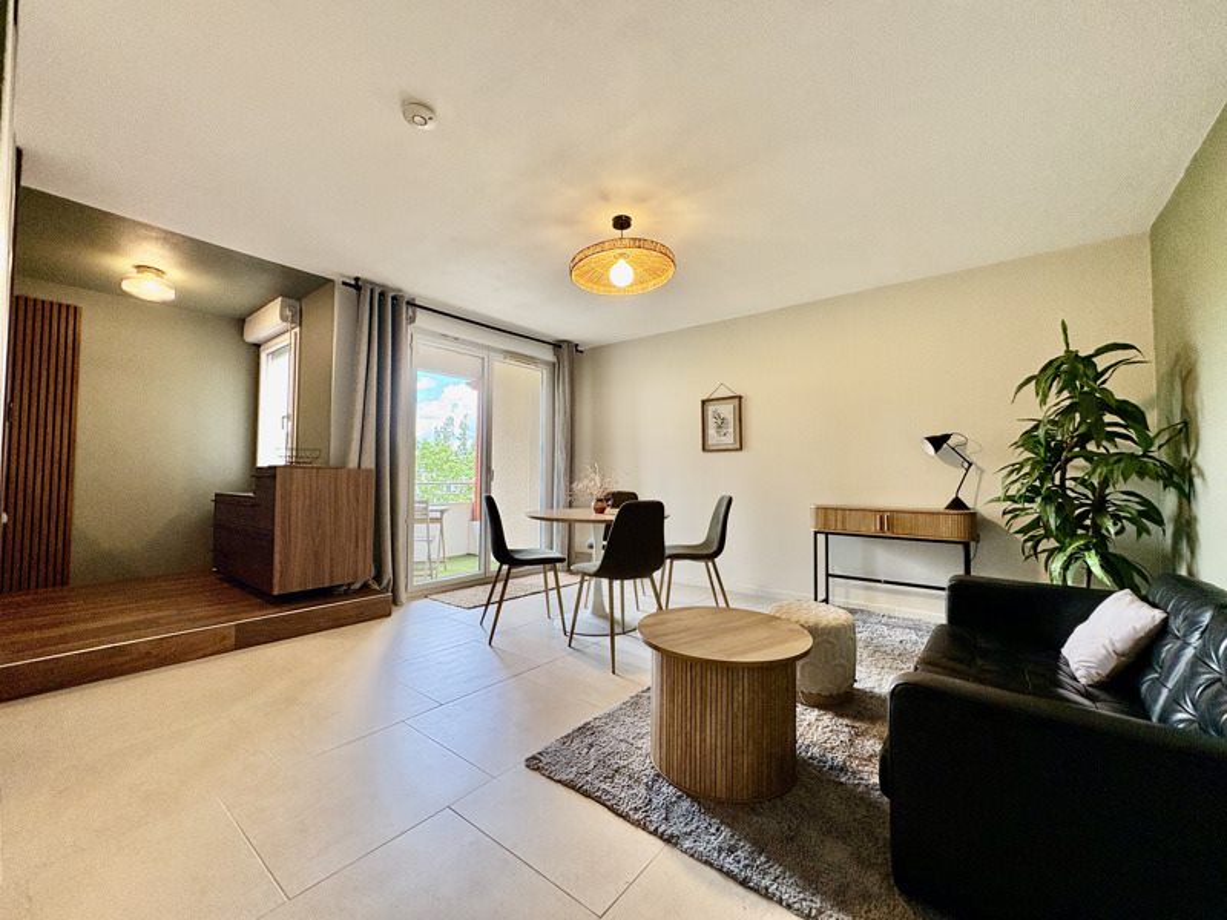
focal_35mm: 14
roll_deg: +0.0
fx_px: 496
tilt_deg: +2.1
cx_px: 614
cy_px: 460
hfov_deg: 102.1
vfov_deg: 85.7
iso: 125
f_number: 2.2
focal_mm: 2.22
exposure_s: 1/99
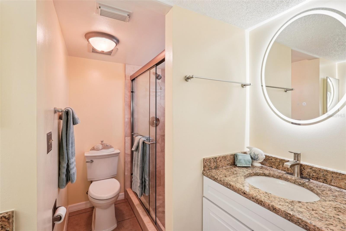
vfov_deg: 72.0
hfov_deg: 95.0
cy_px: 116
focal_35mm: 16
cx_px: 173
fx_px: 159
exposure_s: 1/30
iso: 400
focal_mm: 16.5
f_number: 8
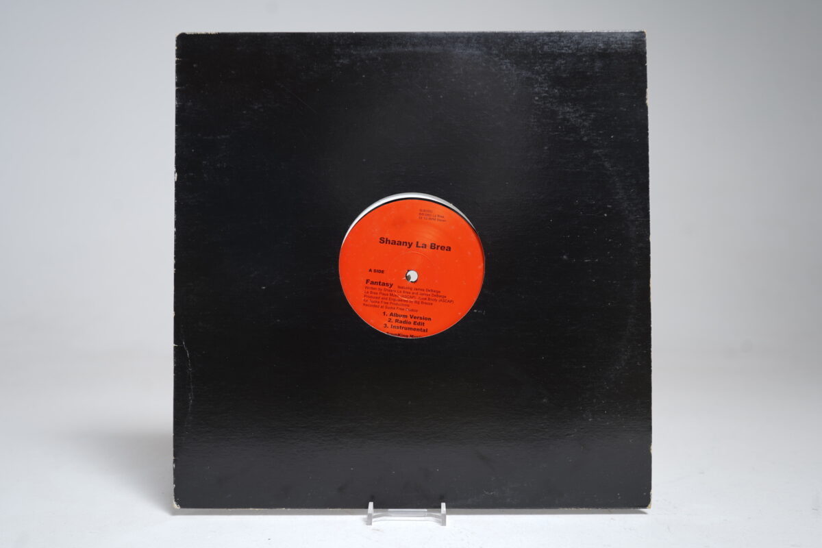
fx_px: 685
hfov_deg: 61.9
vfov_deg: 43.6
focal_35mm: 30
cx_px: 411
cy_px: 274
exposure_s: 1/3
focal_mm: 30
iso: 64
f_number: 5
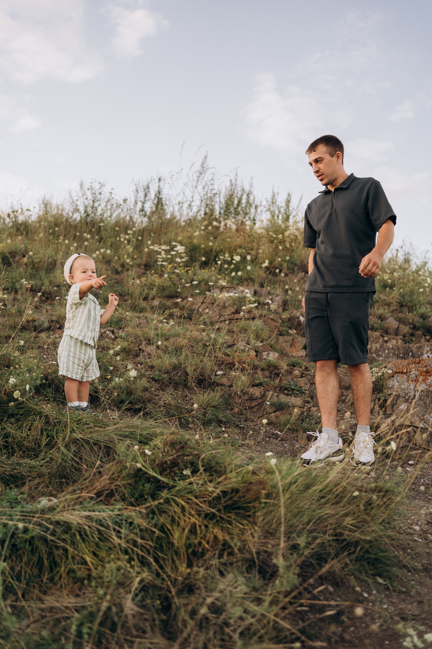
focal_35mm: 35
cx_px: 216
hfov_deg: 37.9
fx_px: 630
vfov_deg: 54.4
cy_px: 324
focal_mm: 35
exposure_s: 1/160
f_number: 2
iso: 100
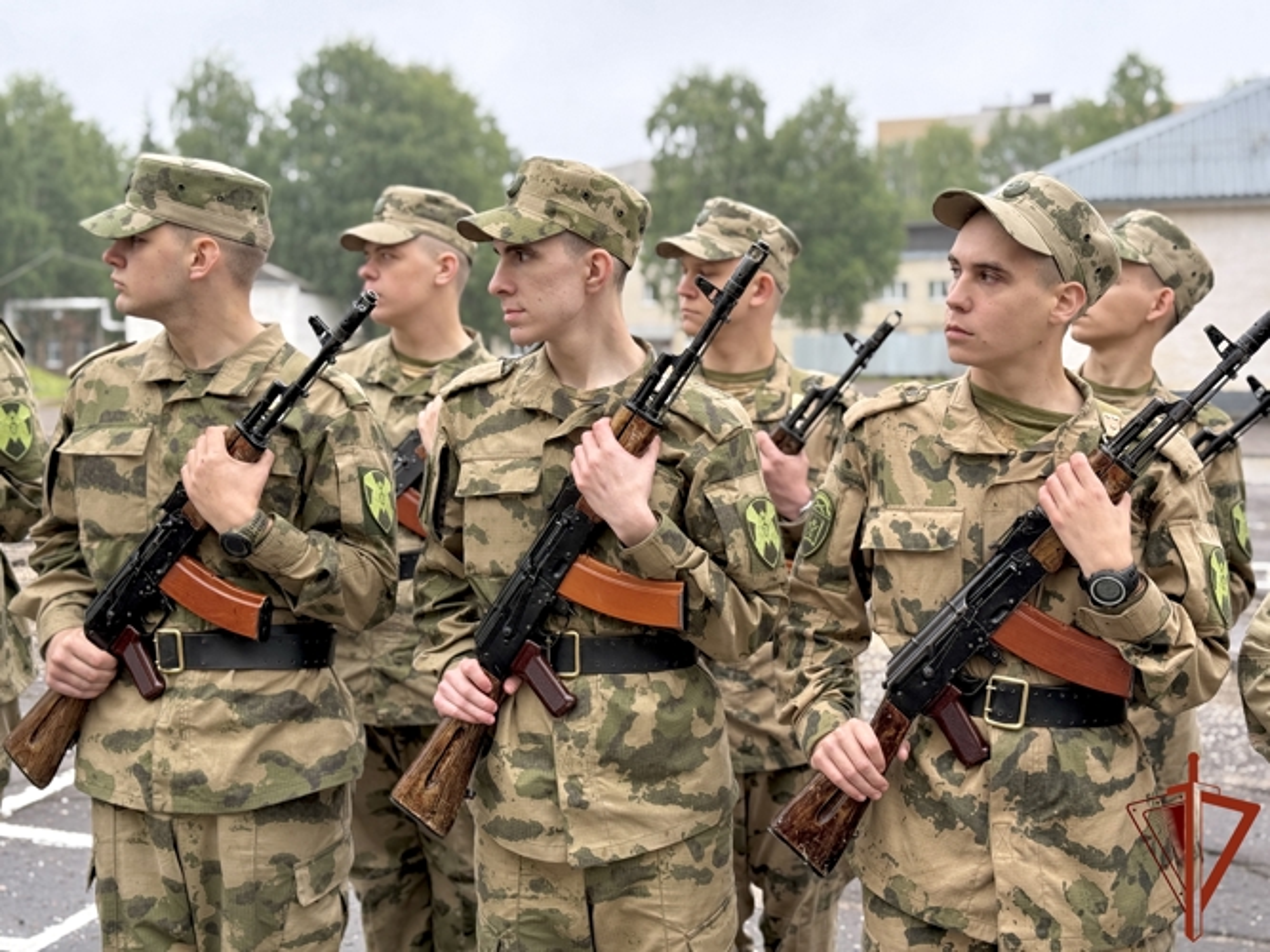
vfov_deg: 30.3
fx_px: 1761
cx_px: 635
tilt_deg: -3.2
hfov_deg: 39.7
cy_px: 476
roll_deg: +0.1
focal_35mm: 48
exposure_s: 1/503
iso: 80
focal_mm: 6.76
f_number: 1.78
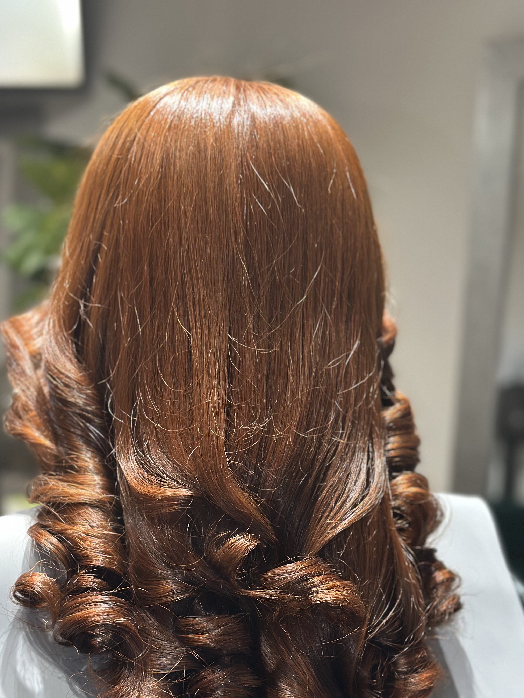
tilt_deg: -0.2
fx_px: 1150
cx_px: 288
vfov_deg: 33.7
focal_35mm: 57
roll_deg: -2.7
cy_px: 403
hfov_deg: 25.7
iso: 320
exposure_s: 1/60
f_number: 1.78
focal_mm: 6.86
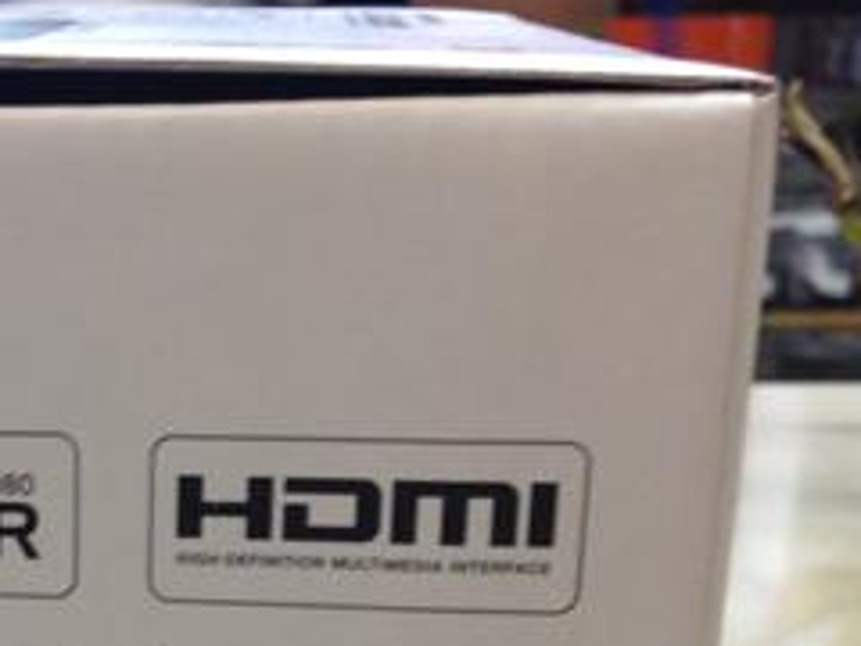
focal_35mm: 88
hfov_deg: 20.9
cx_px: -144
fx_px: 2189
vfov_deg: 16.3
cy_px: 700
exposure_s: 1/20
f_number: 2.4
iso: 64
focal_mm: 4.13
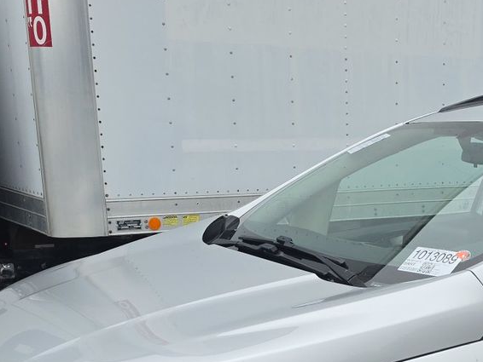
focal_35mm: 65
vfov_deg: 21.6
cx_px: 435
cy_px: 379
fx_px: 907
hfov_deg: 28.6
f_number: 1.4
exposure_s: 1/3381
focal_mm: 6.5
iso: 63
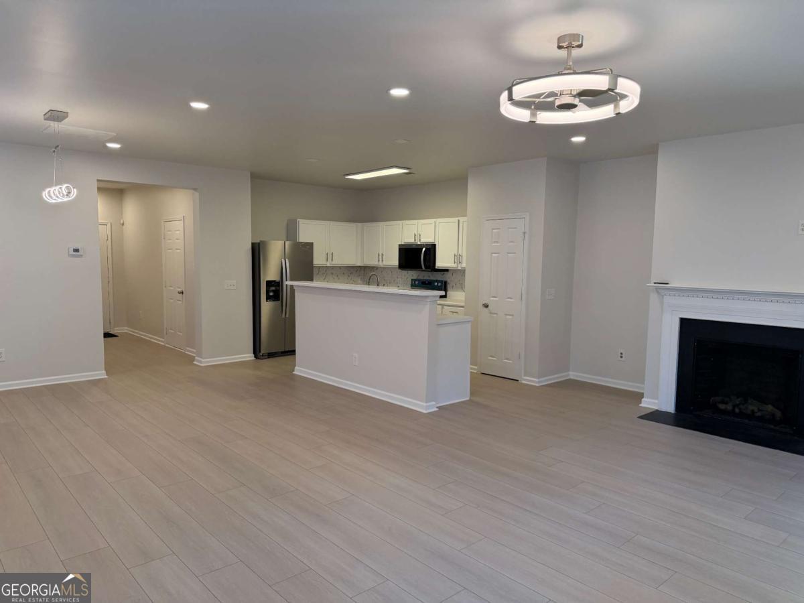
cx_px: 402
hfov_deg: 71.6
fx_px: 557
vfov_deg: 56.8
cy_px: 302
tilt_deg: -5.1
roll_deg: +0.2
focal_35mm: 24
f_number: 1.78
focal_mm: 6.76
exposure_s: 1/194
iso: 200
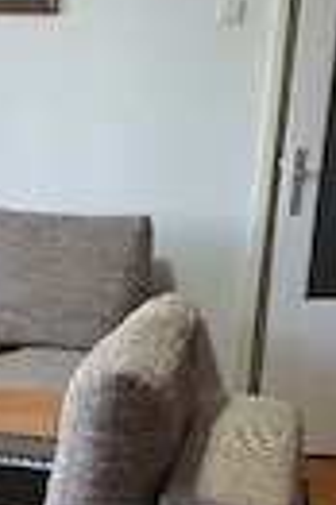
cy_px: 463
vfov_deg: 26.7
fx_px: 1025
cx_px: -8
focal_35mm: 73
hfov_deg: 18.1
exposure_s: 1/50
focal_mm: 5.54
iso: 250
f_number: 1.8
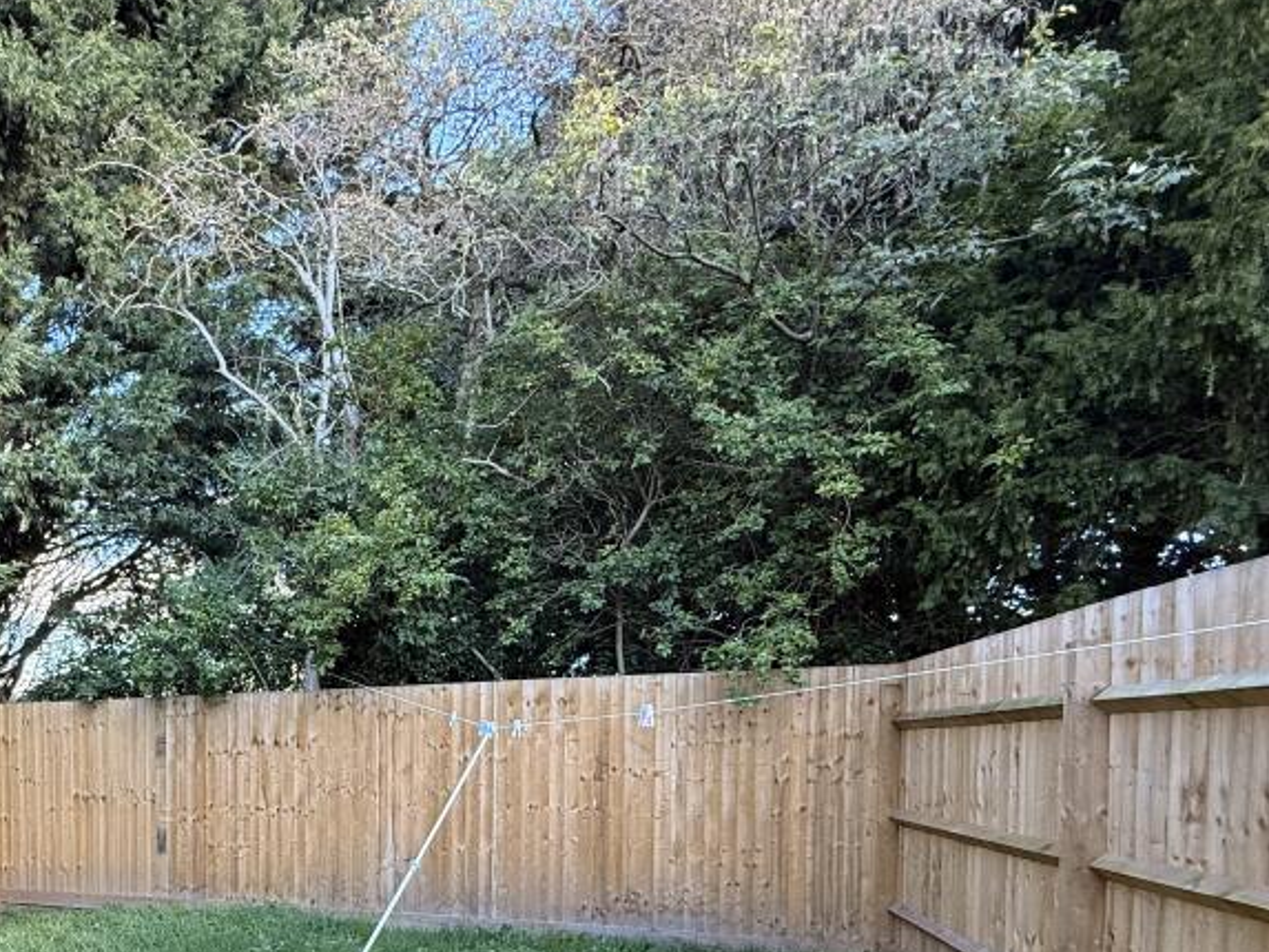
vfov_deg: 50.9
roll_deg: +0.7
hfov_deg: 62.0
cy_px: 786
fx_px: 917
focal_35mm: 25
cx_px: 208
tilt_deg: -1.7
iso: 125
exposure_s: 1/99
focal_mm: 2.22
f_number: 2.2
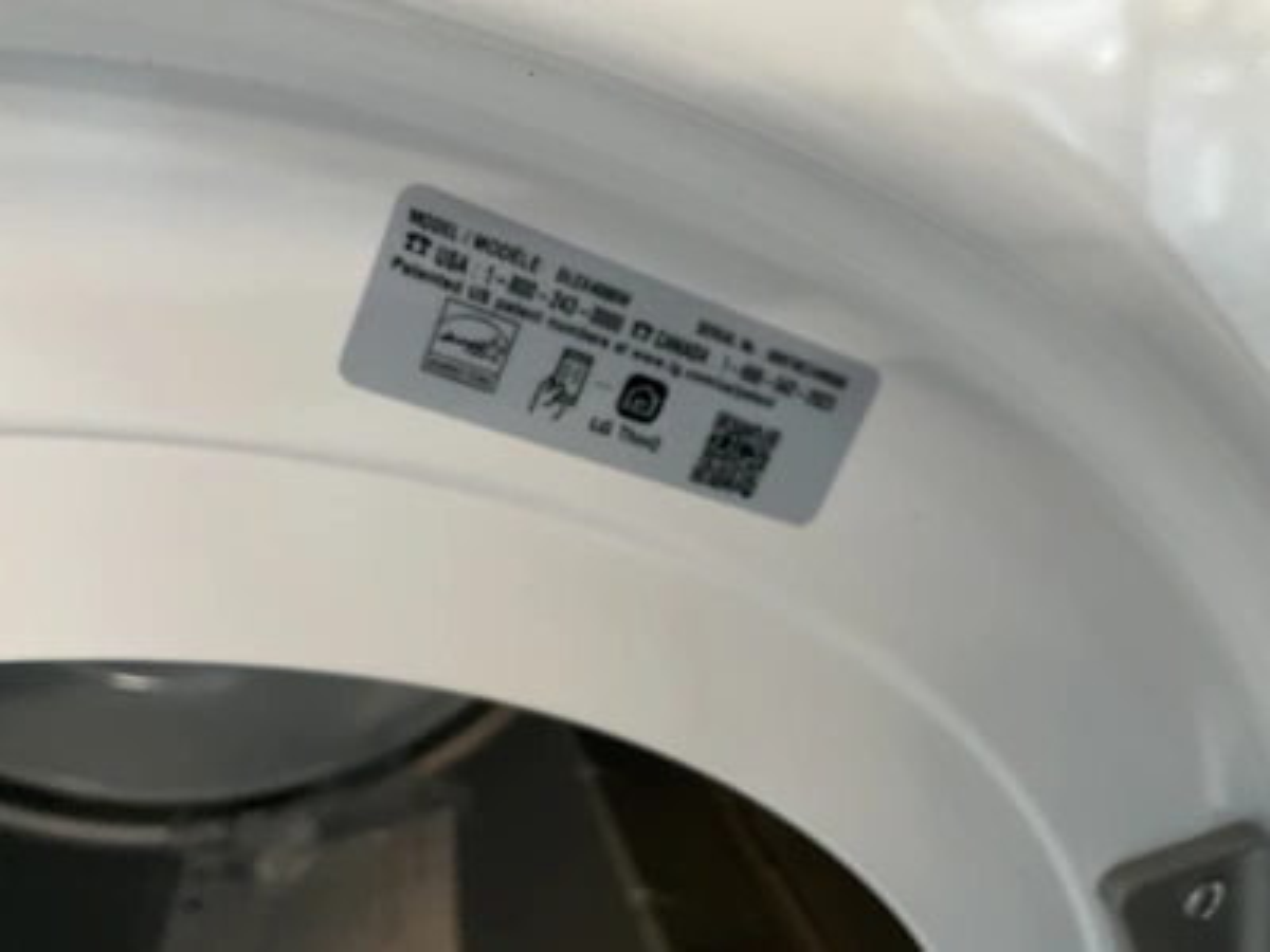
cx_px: 635
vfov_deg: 48.2
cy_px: 476
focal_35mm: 29
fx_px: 1064
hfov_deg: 61.7
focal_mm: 3
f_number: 1.8
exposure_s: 1/40
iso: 250
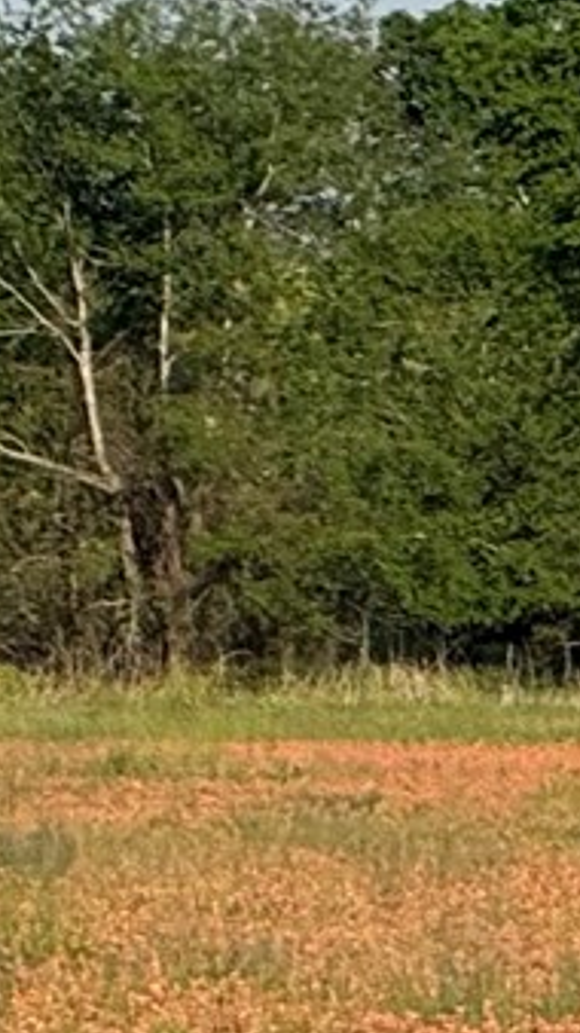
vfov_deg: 2.7
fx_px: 21665
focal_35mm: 792
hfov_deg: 1.5
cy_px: 550
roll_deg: +0.5
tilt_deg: +0.9
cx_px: 2018
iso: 50
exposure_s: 1/1577
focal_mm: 15.66
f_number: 2.8
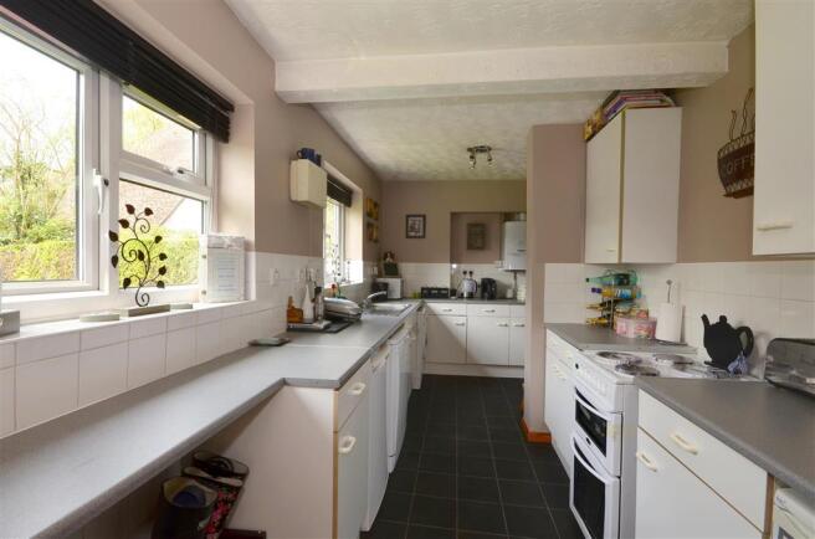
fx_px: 339
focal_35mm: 15
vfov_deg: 77.0
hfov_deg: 100.5
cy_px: 270
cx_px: 408
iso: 200
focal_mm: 10
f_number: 11
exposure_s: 1/10
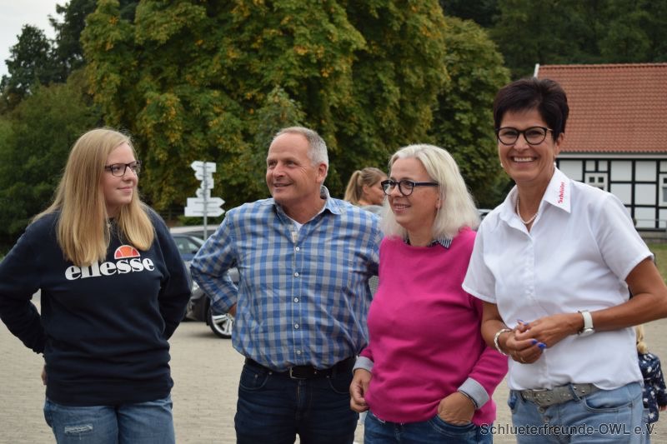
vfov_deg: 18.9
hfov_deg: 28.1
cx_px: 334
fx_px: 1334
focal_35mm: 72
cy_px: 222
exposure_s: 1/60
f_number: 5.3
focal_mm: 48
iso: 400
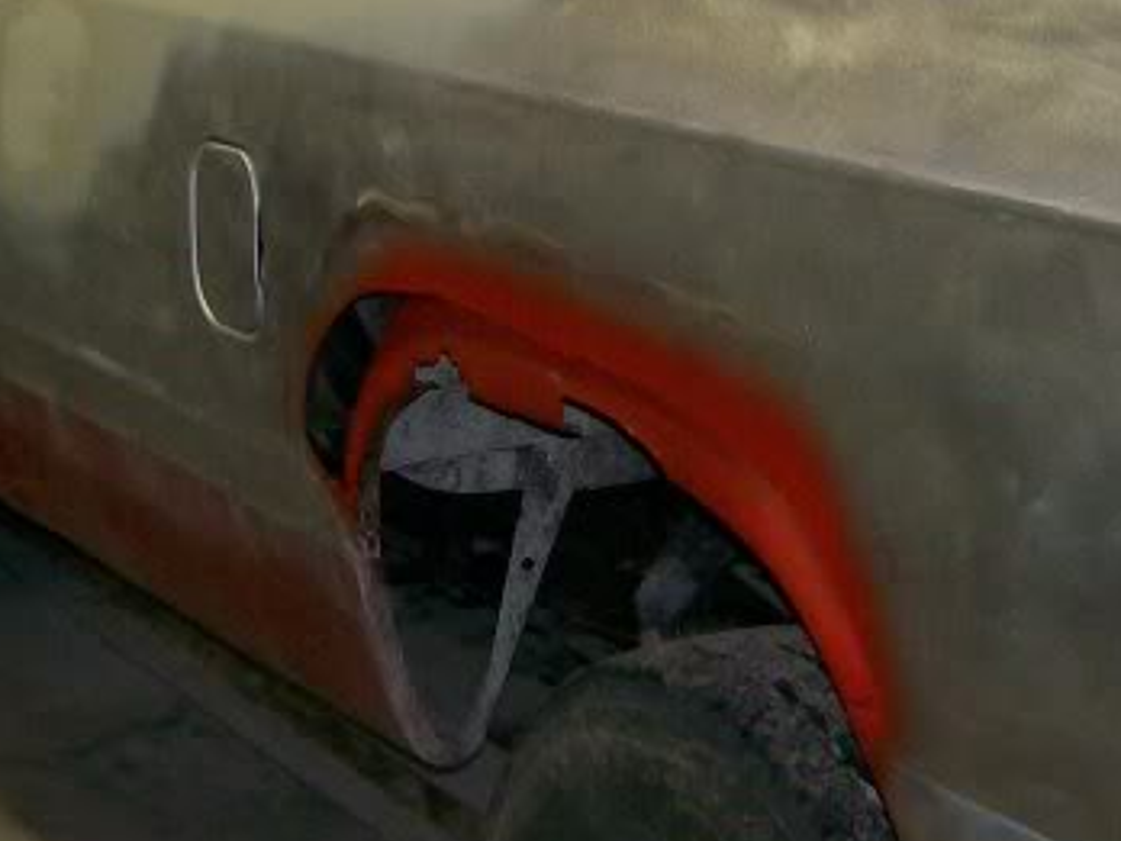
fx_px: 3433
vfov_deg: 13.8
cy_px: 68
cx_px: 564
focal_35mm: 106
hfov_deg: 18.5
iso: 140
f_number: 2.7
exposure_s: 1/64
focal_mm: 6
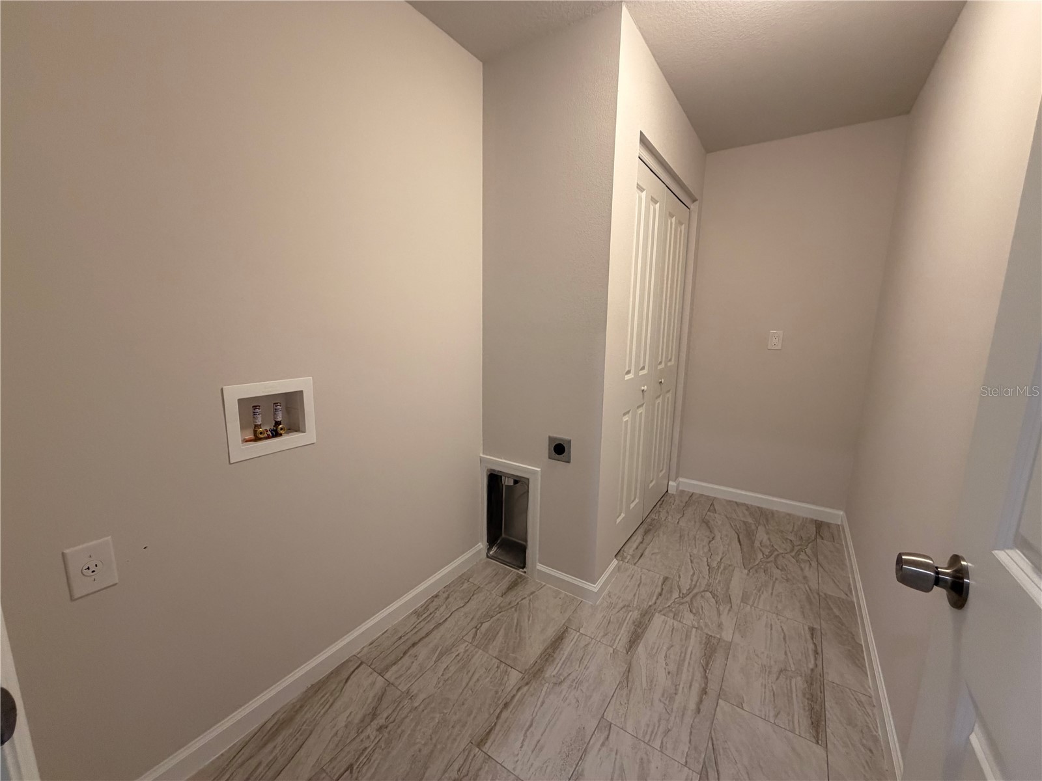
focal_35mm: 14
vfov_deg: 85.7
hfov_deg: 102.1
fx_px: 421
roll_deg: -0.6
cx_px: 521
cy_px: 390
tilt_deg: -10.4
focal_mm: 2.22
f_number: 2.2
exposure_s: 1/120
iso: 320
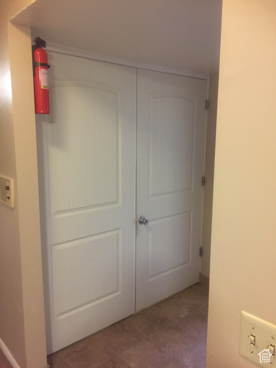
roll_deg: -0.4
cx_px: 138
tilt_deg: -6.7
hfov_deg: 48.2
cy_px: 184
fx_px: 308
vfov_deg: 61.7
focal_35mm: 29
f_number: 2.2
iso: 250
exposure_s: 1/17
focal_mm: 4.15
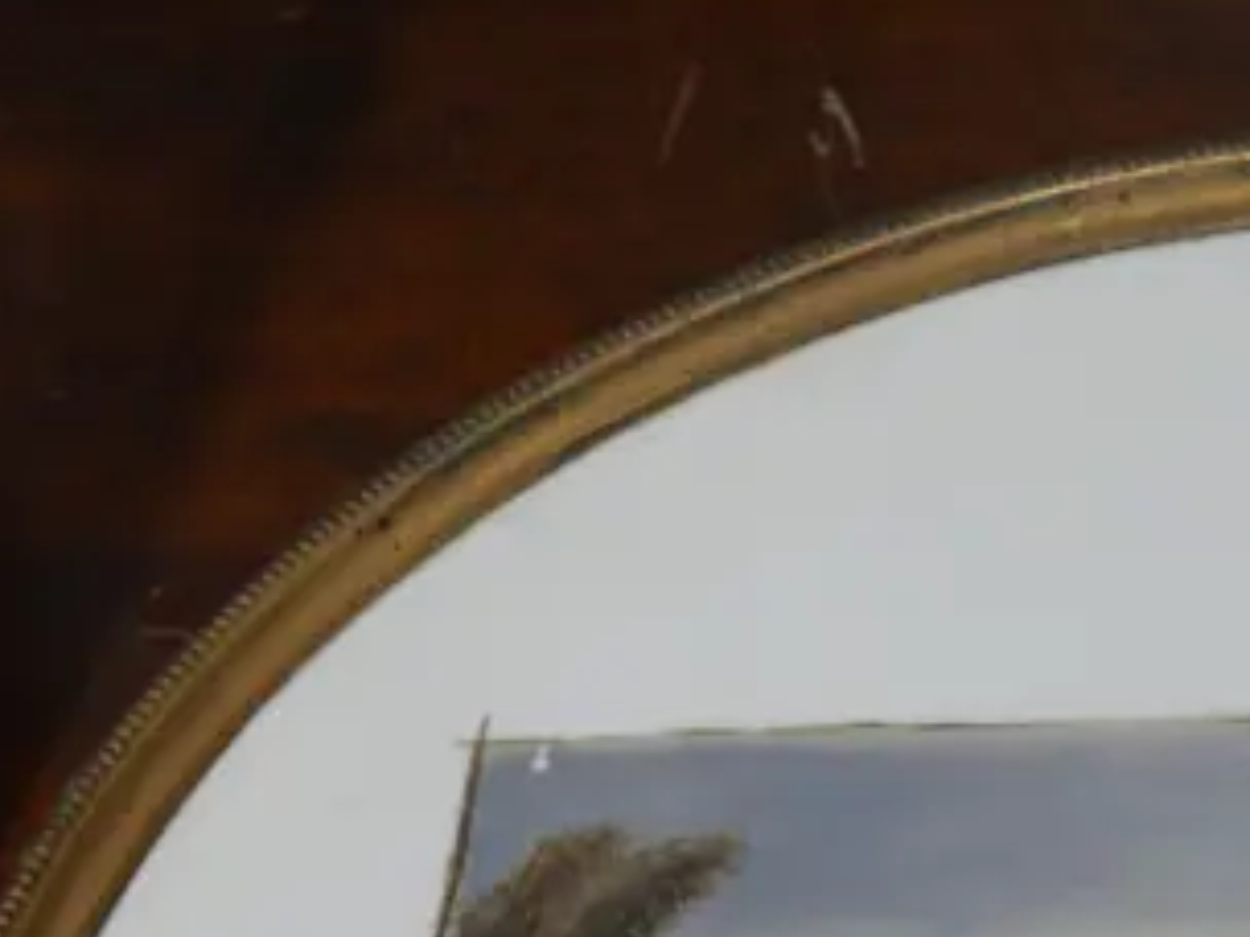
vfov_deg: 14.1
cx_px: 1283
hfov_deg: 18.9
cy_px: 1210
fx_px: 3647
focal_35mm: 101
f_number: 3.6
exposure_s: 1/100
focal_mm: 15
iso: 200
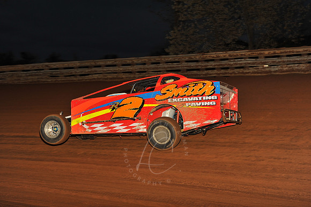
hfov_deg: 28.9
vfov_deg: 19.4
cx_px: 156
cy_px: 104
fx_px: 604
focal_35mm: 70
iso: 500
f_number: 7.1
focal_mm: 70
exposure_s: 1/320
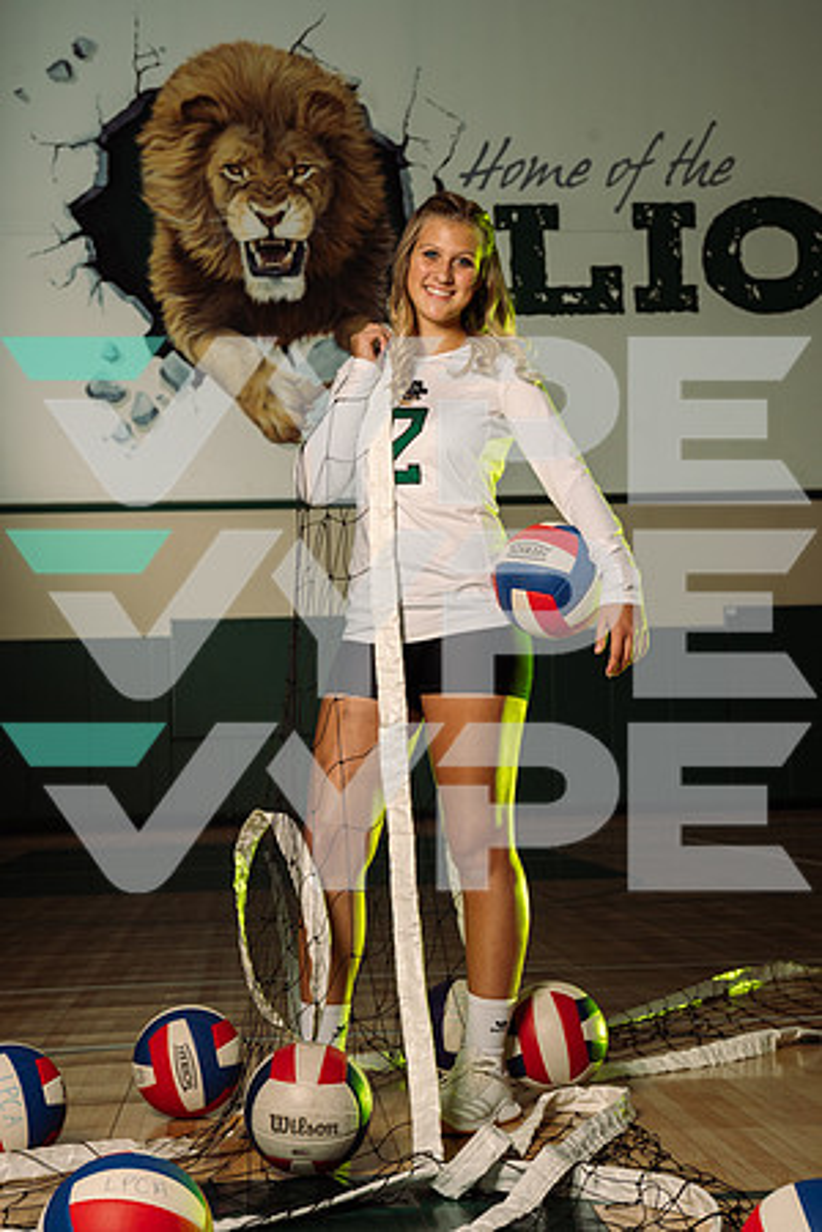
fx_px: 1918
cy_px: 616
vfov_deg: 35.6
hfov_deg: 24.2
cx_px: 411
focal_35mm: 56
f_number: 7.1
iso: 250
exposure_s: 1/250
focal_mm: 56
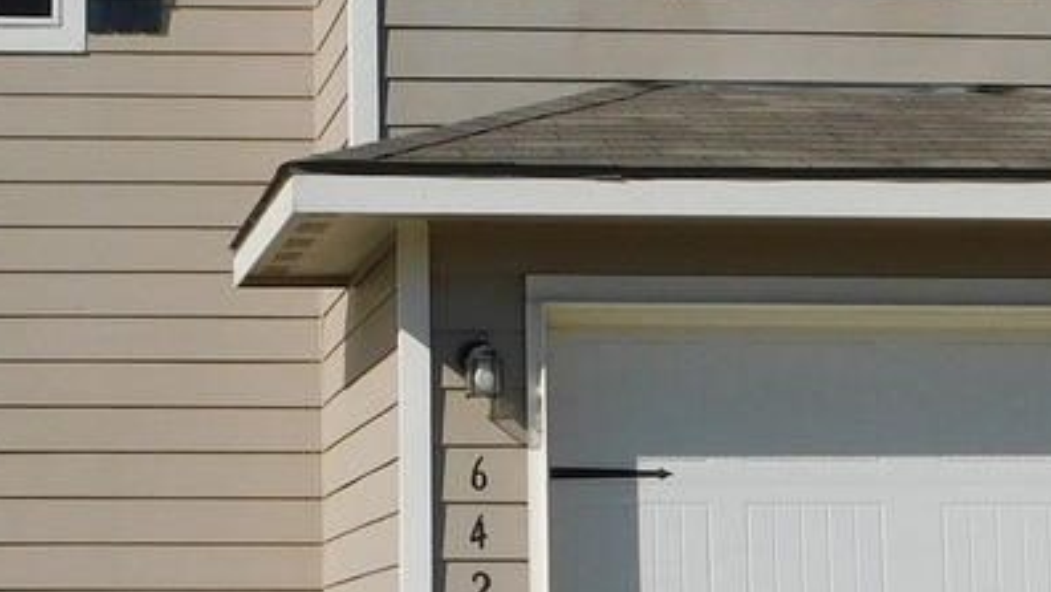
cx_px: 27
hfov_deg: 21.7
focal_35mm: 95
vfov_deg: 12.7
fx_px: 2648
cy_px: 337
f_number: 6
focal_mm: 4.1
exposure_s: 1/800
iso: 125
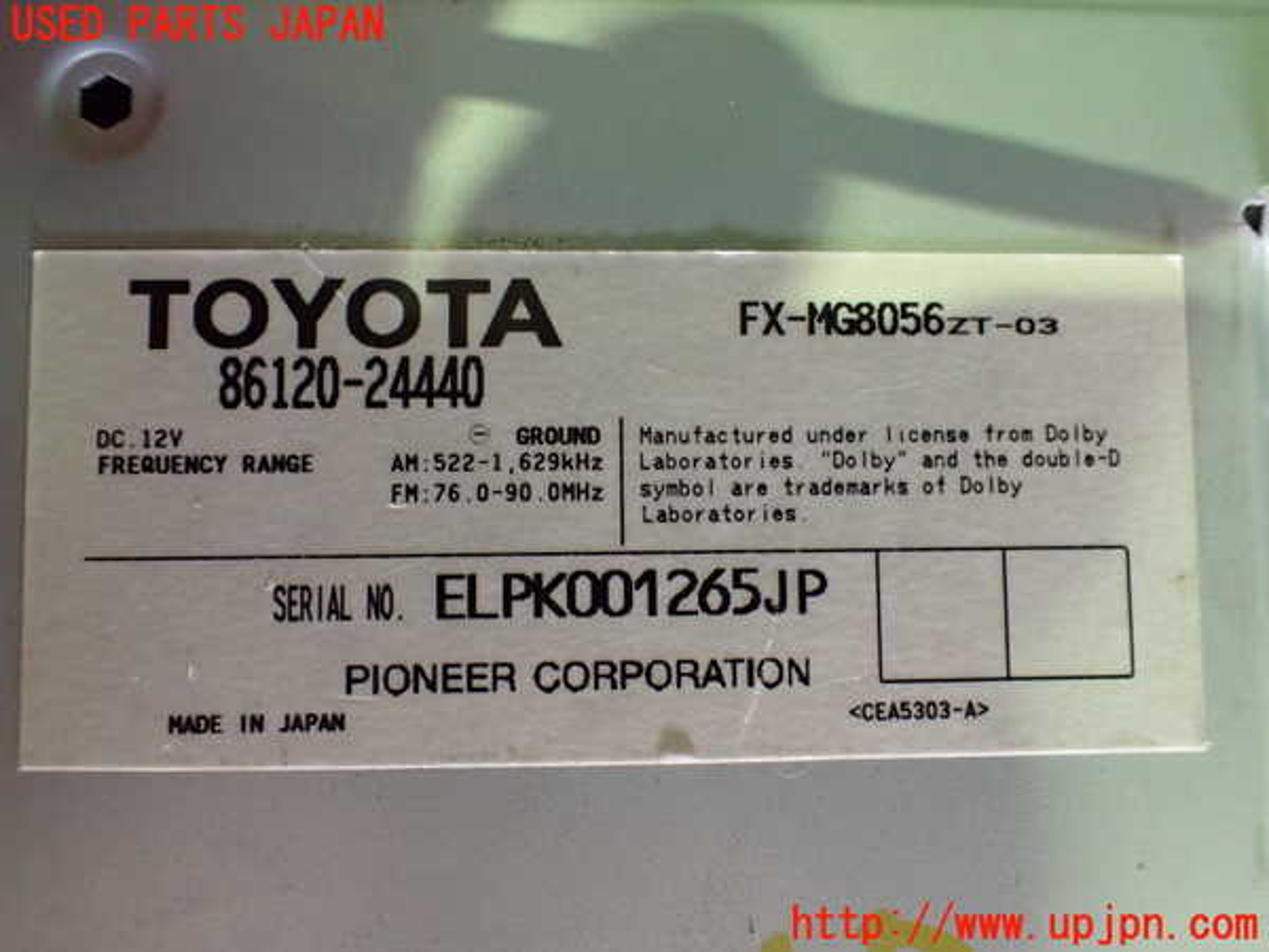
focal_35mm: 30
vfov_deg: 46.8
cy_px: 476
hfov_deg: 60.0
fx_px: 1100
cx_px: 634
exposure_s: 1/30
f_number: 2.3
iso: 800
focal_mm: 5.4
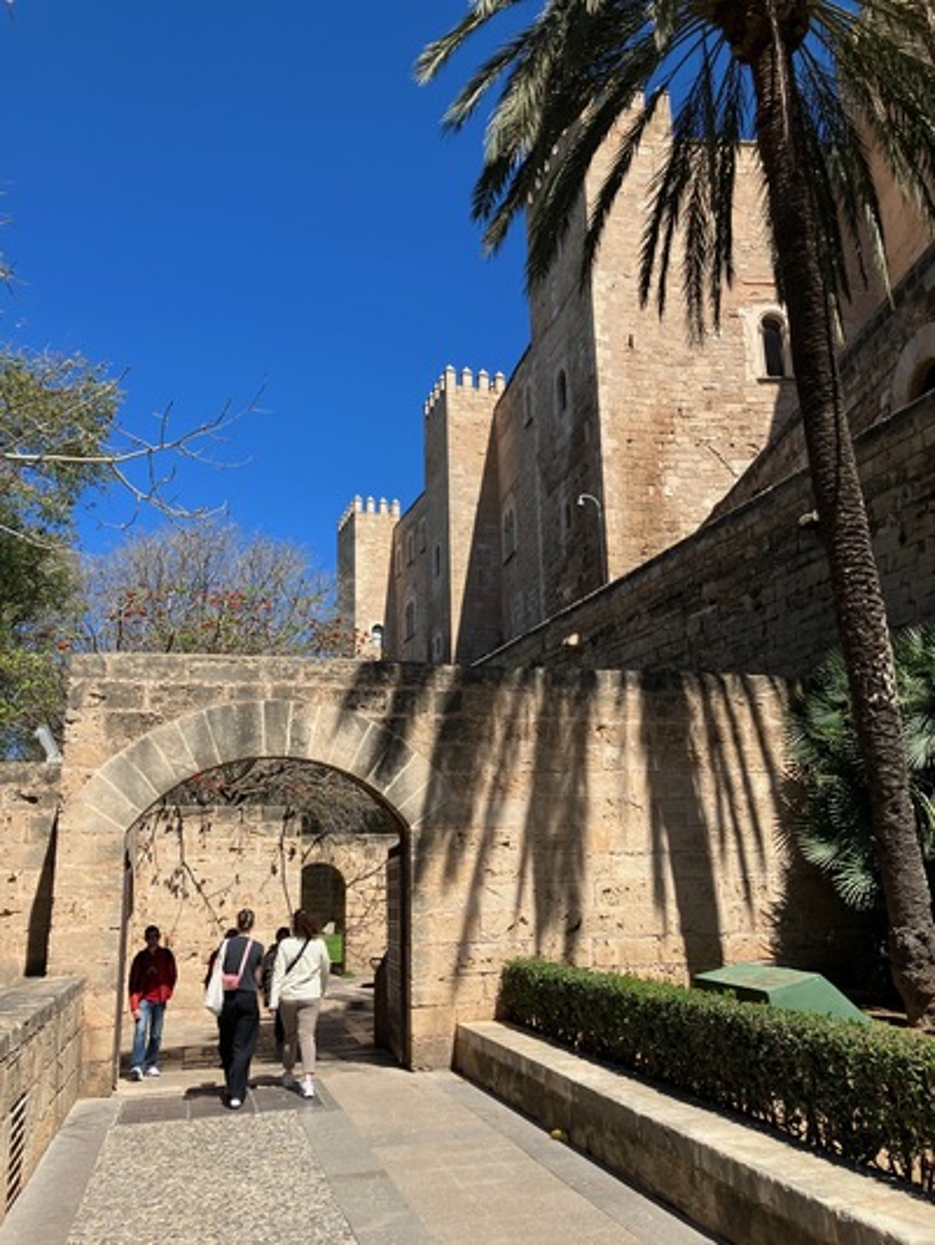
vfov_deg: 63.4
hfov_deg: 49.8
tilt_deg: +10.2
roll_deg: +1.1
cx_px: 468
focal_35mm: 28
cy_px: 622
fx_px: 1008
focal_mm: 3.99
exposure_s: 1/1517
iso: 32
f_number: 1.8
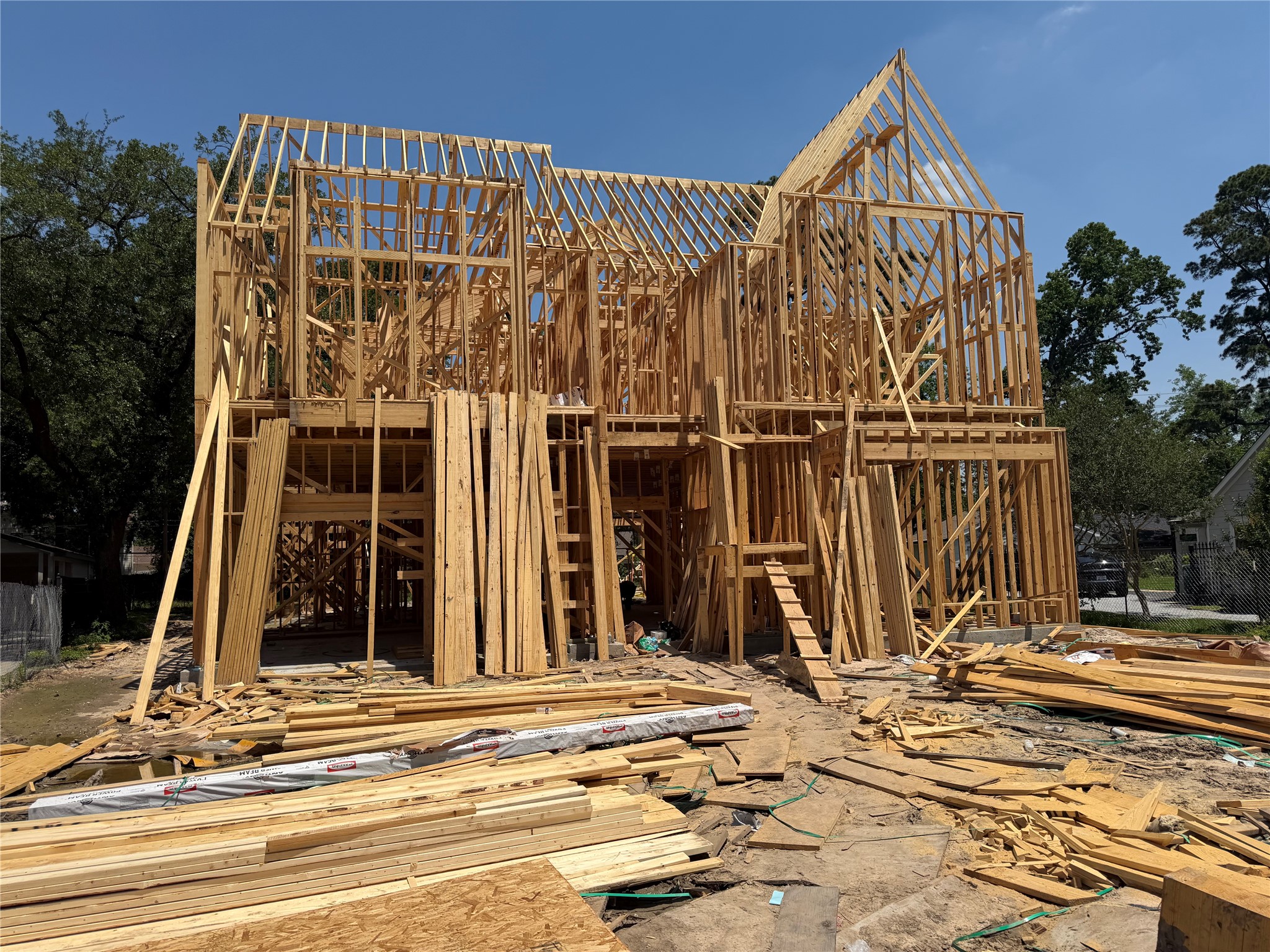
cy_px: 476
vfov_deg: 56.8
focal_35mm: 24
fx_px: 881
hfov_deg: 71.6
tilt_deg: +4.9
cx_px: 635
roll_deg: +2.2
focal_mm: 6.76
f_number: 1.78
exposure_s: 1/7353
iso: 80
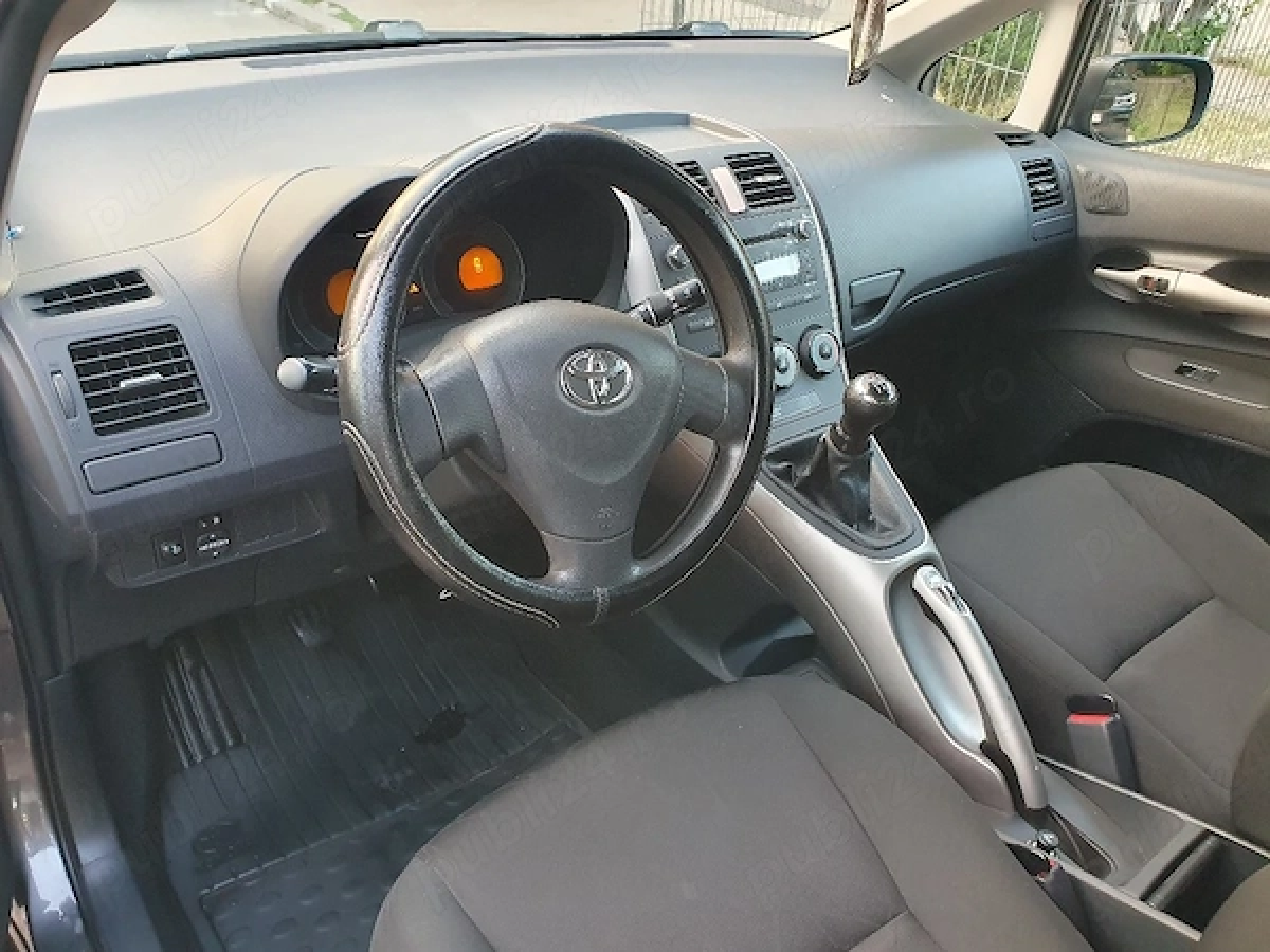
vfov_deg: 53.1
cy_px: 476
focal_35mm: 26
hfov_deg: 67.3
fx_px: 954
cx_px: 635
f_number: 2.4
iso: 400
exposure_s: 1/40
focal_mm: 4.32
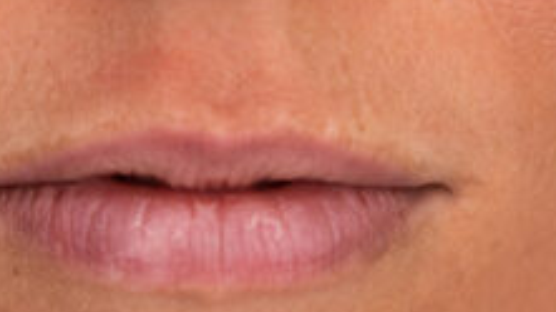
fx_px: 3580
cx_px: -392
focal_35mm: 243
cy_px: -57
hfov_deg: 8.6
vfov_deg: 5.0
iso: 100
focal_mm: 50
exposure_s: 1/2000
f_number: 2.8
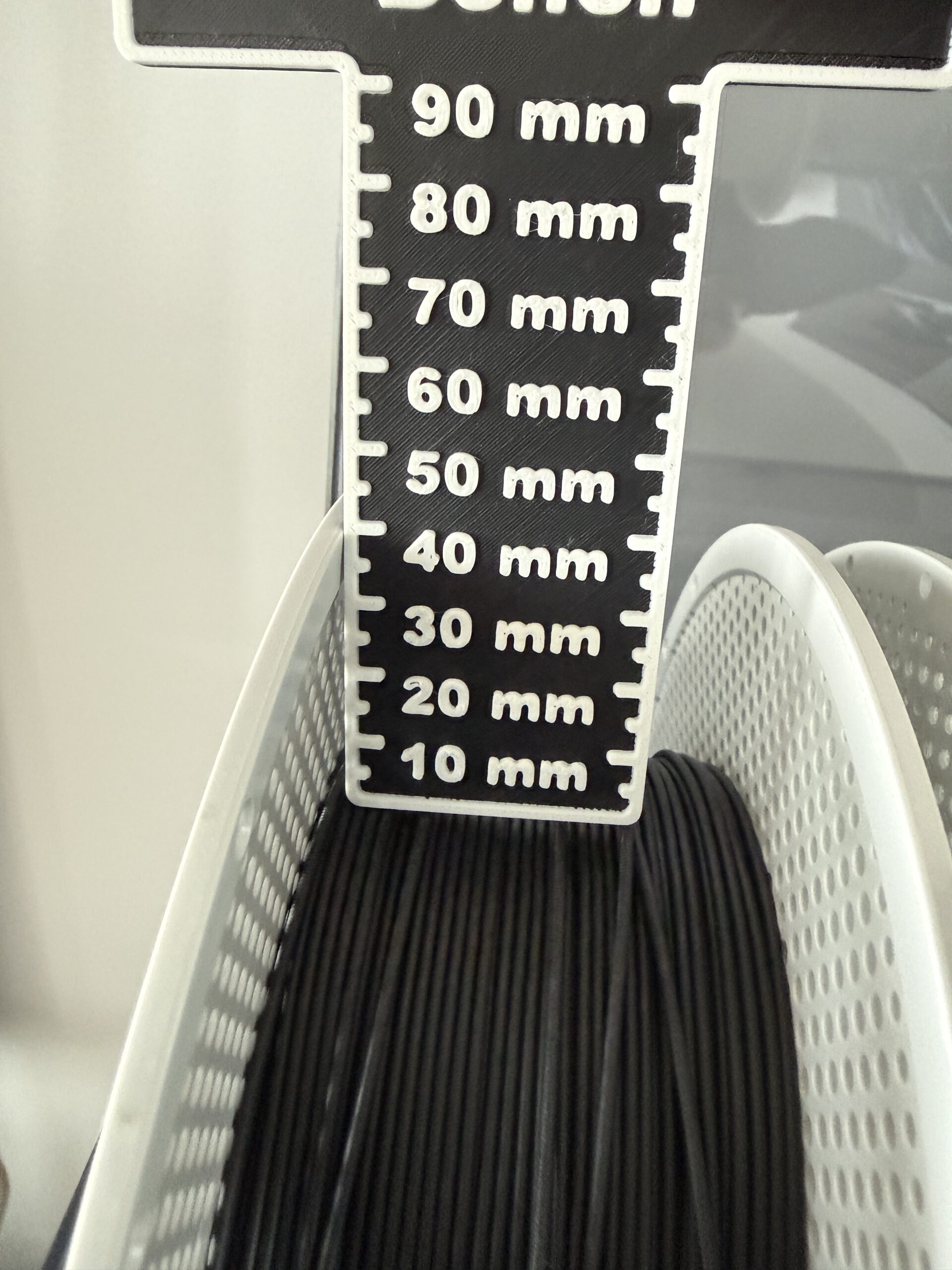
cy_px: 635
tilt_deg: -26.7
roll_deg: -4.7
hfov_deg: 56.8
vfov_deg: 71.6
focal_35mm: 24
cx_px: 476
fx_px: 880
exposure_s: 1/57
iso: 1250
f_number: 2.2
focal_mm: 2.22
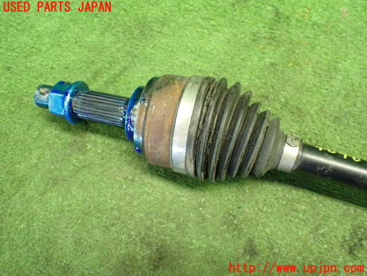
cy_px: 138
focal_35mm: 30
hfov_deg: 60.0
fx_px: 318
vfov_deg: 46.8
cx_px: 184
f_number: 2.3
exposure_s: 1/50
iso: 800
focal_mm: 5.4
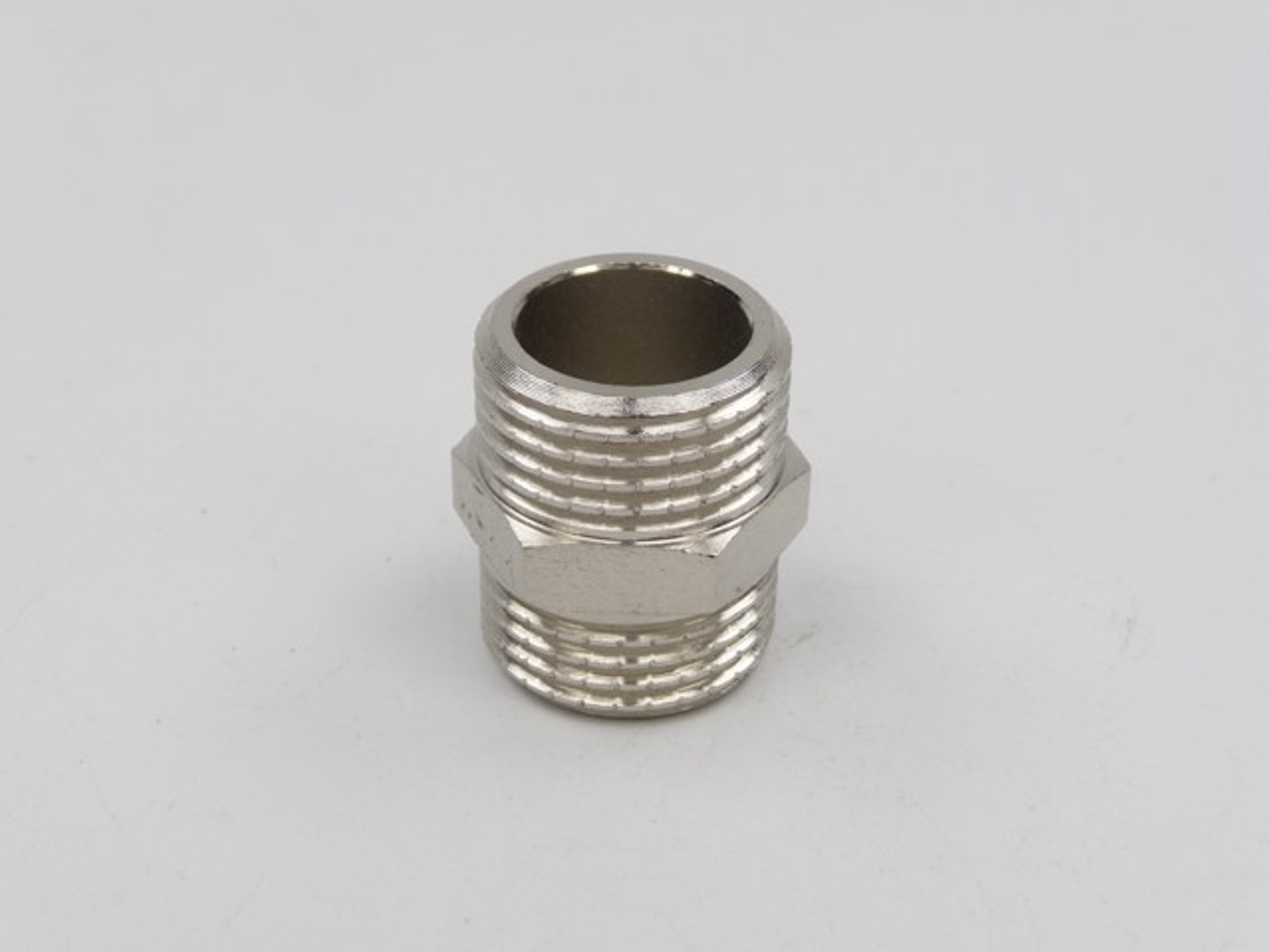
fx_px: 2128
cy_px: 476
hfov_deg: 33.2
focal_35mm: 58
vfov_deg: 25.2
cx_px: 635
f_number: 4.4
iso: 100
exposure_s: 1/500
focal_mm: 9.8
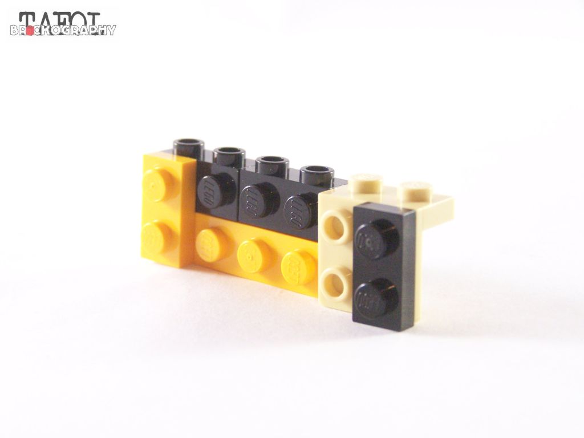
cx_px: 292
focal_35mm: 94
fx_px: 1586
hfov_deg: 20.9
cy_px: 219
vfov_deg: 15.7
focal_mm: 15.6
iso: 400
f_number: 3.2
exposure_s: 1/45
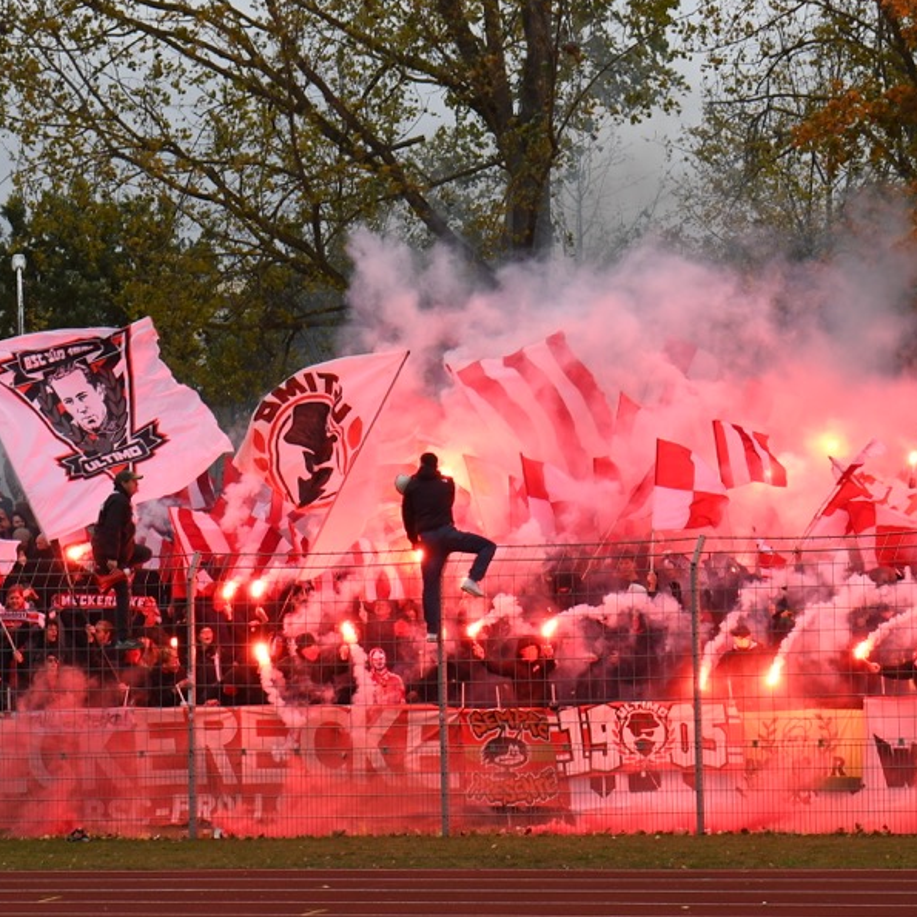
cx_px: 408
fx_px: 4106
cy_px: 474
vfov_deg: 12.7
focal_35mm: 137
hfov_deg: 12.7
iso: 640
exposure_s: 1/640
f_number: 8
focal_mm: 50
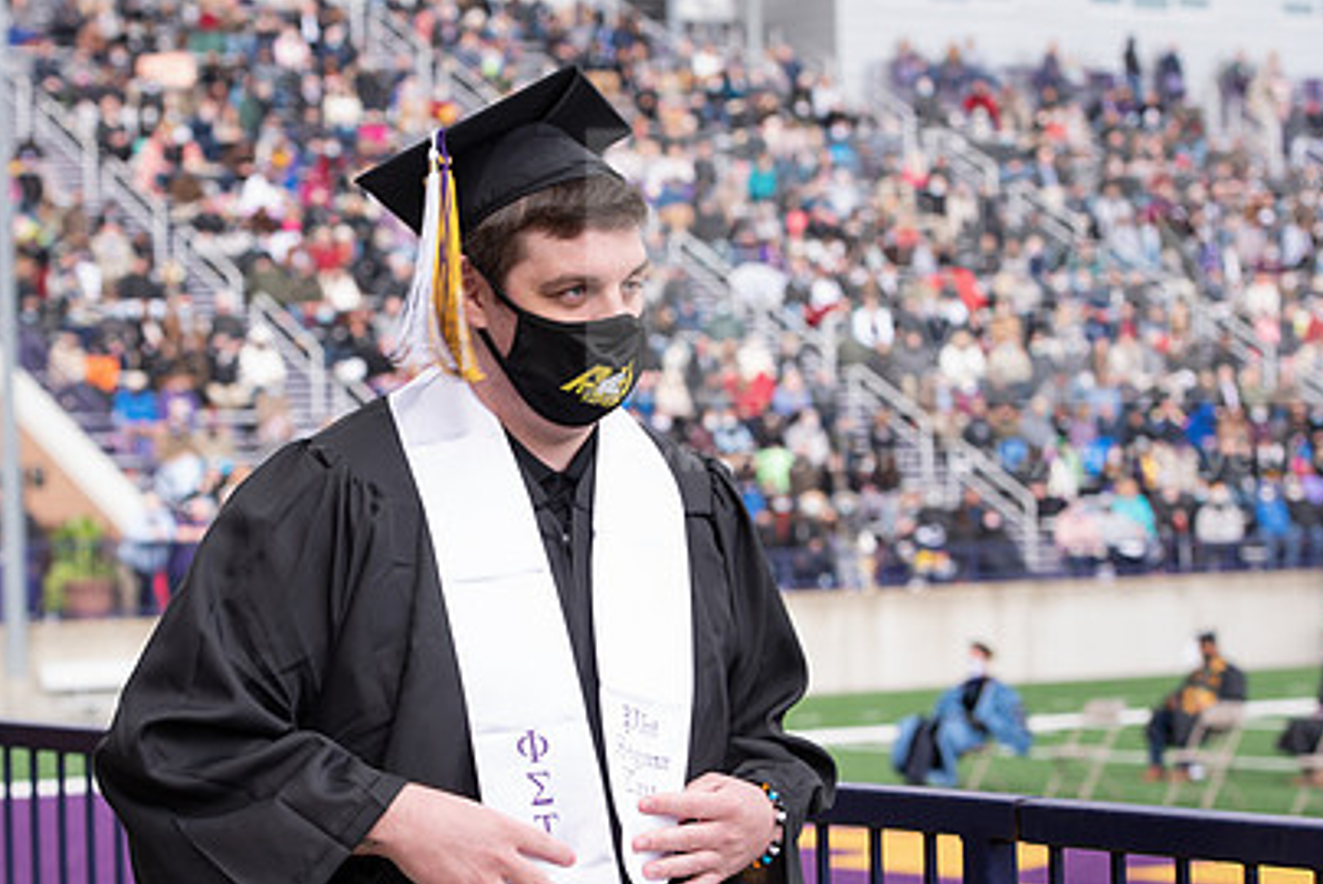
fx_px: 4119
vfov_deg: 12.2
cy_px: 525
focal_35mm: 112
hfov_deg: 18.2
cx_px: 488
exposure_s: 1/200
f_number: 5
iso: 200
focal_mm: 78
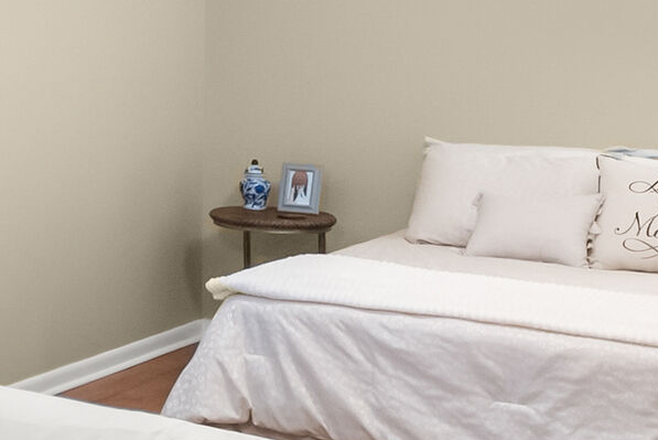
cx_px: -414
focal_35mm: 72
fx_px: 1317
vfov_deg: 18.6
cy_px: 22
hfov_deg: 21.7
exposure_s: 1
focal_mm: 14
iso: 800
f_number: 9
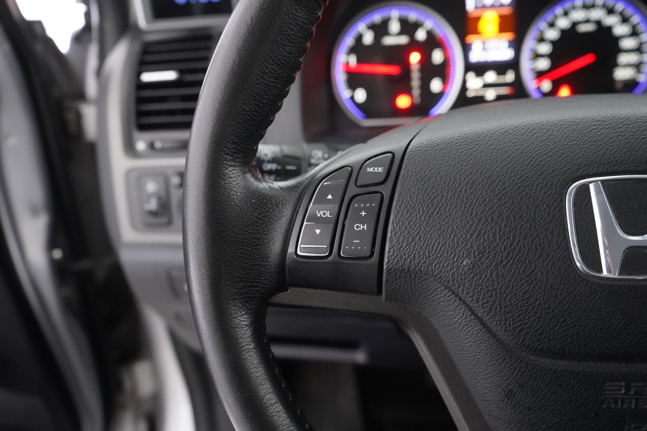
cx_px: 324
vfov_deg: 42.3
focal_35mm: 31
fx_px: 557
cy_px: 216
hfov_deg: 60.3
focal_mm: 31
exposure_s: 1/40
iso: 12800
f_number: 5
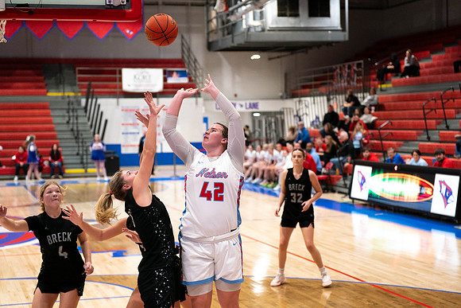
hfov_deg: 28.8
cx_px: 230
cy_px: 154
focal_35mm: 70
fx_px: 897
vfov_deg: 19.5
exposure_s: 1/1000
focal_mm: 70
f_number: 2.8
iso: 4000
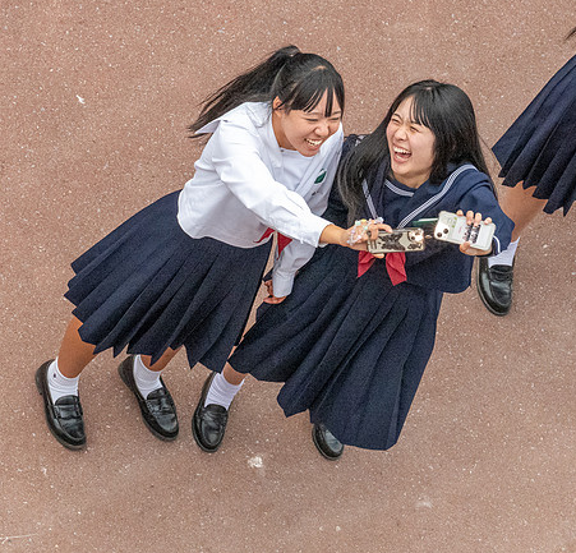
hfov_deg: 2.2
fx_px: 14911
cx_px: 332
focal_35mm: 808
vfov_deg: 2.1
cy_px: 363
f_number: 8
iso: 8000
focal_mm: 400
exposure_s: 1/640
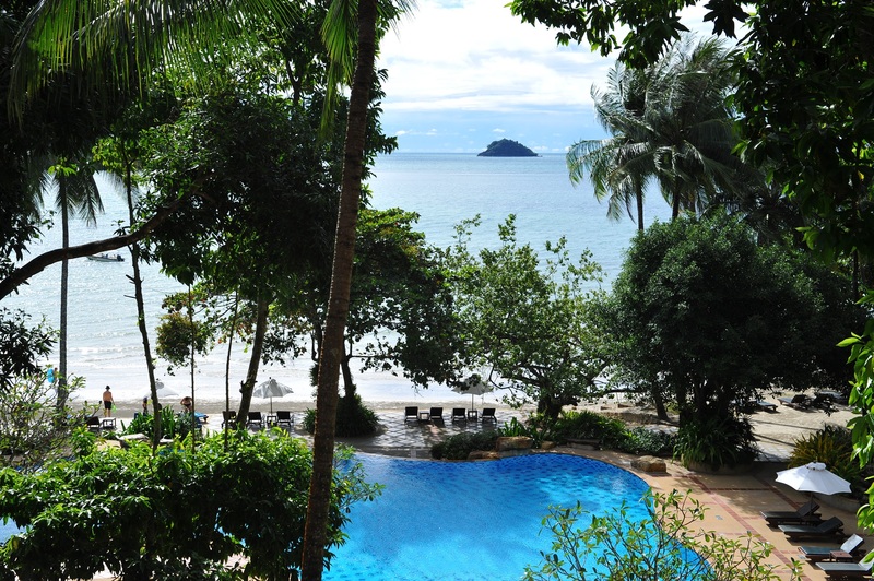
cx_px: 437
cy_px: 290
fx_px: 1164
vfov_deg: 28.0
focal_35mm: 48
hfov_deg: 41.1
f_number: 8
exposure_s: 1/400
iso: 200
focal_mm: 48
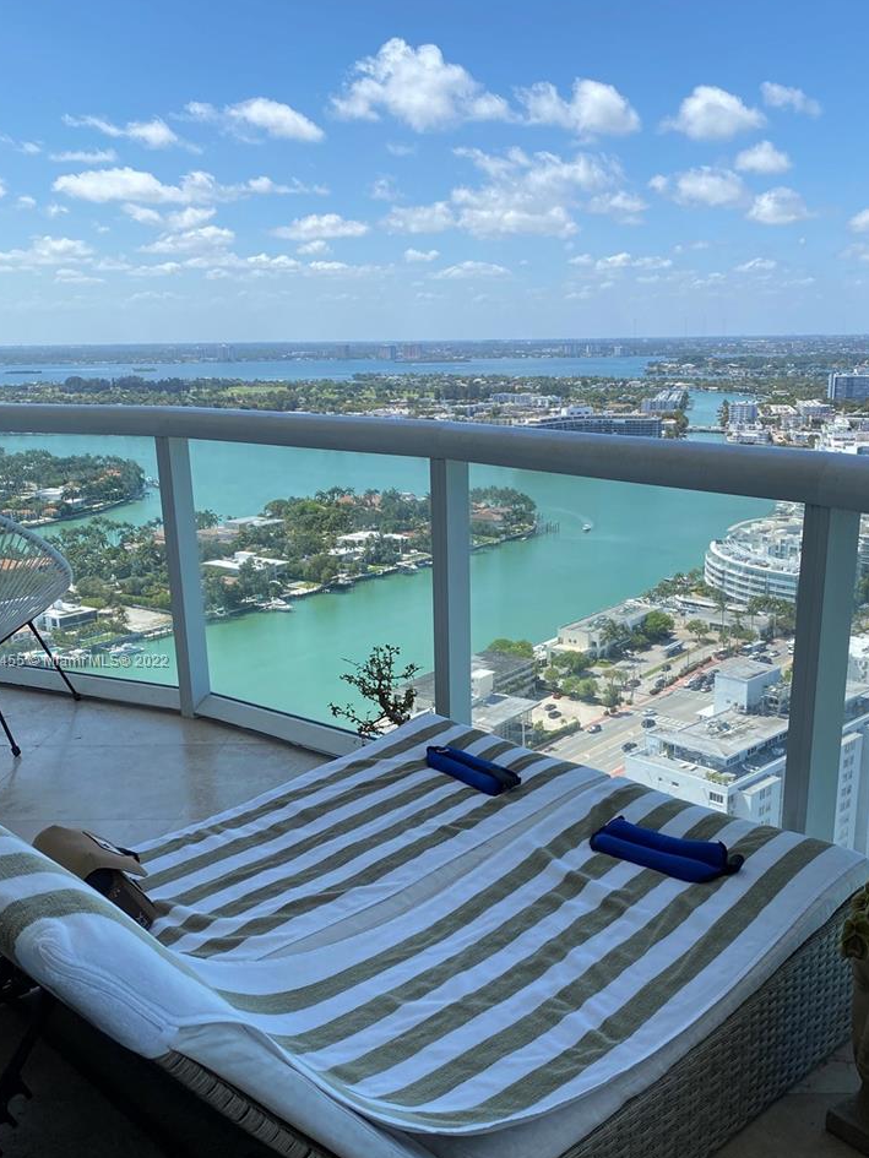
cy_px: 662
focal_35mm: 33
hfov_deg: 42.9
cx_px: 495
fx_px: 1104
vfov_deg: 55.1
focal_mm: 4.25
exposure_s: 1/2967
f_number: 1.8
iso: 32
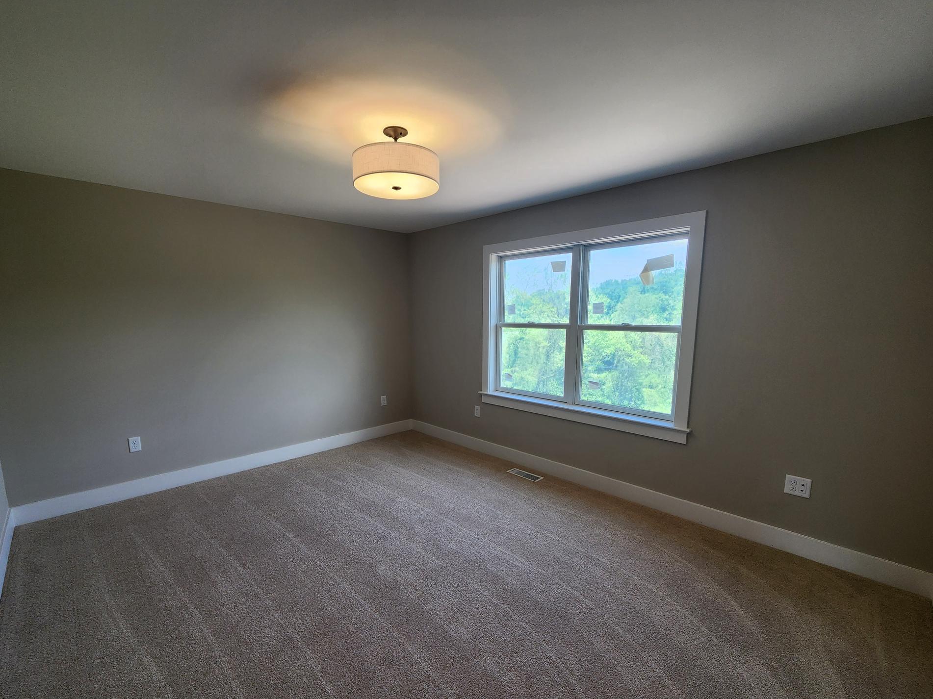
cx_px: 447
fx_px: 377
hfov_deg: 102.0
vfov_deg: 85.5
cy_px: 374
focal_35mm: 14
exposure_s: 1/120
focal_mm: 2.2
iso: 64
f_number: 2.2
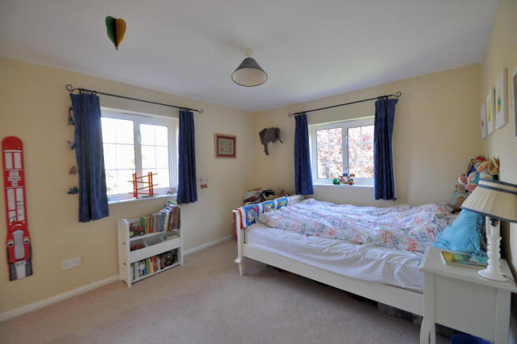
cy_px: 172
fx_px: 215
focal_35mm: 15
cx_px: 258
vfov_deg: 77.2
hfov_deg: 100.4
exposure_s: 1/25
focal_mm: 10
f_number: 3.5
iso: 200
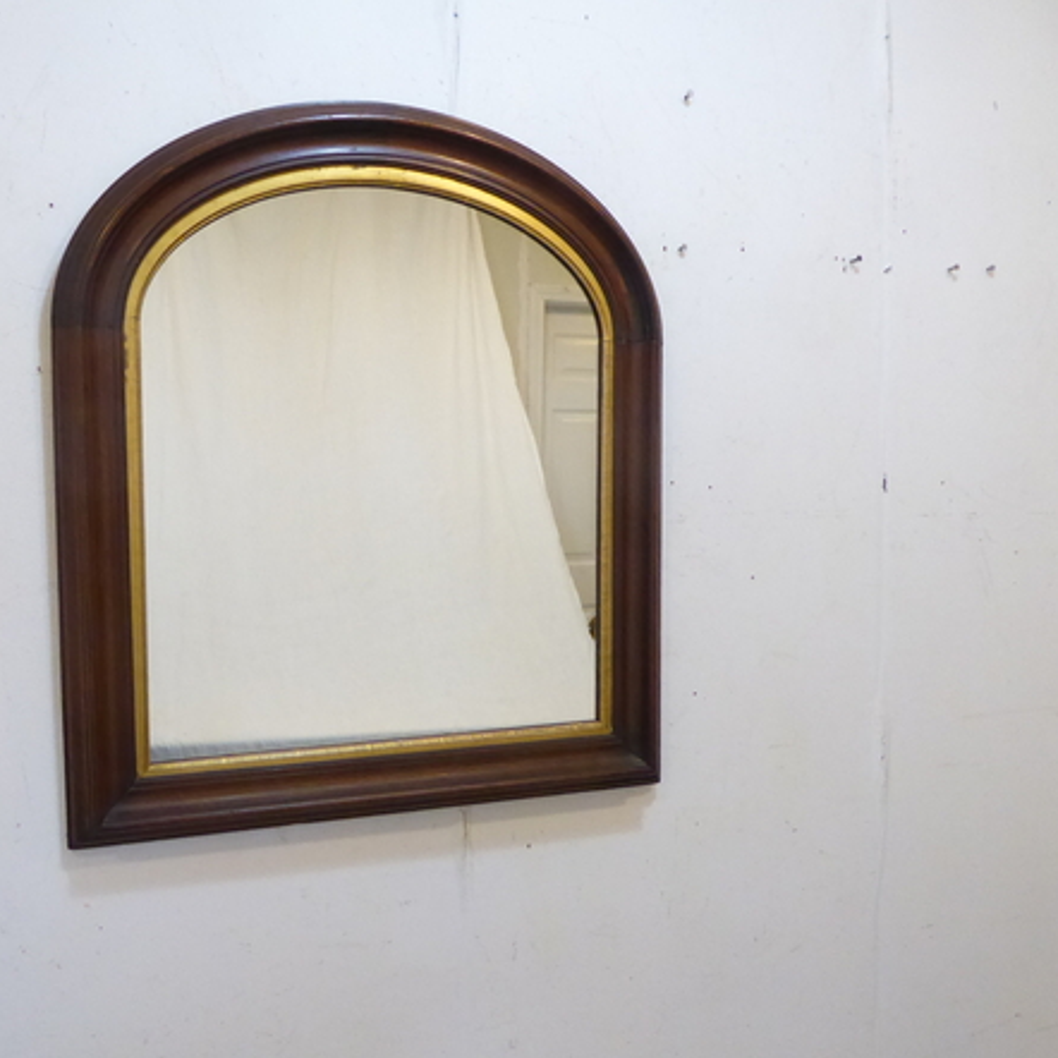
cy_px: 527
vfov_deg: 54.0
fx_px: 1037
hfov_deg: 53.6
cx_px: 409
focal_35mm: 30
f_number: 3.3
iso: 800
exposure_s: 1/50
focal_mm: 4.3
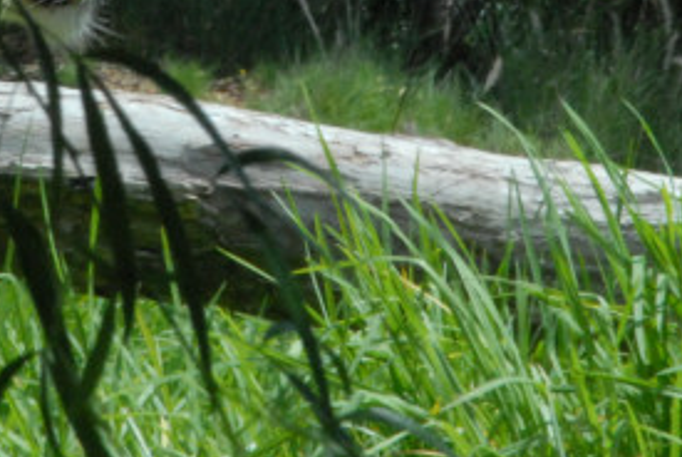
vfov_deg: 1.6
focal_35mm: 874
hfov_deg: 2.4
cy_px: -41
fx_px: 16575
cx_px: 201
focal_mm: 200
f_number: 32
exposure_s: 1/125
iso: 1100
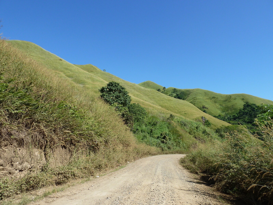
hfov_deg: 69.4
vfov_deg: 54.9
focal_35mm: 25
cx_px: 136
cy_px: 102
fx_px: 197
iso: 80
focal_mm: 4.1
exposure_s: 1/400
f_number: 4
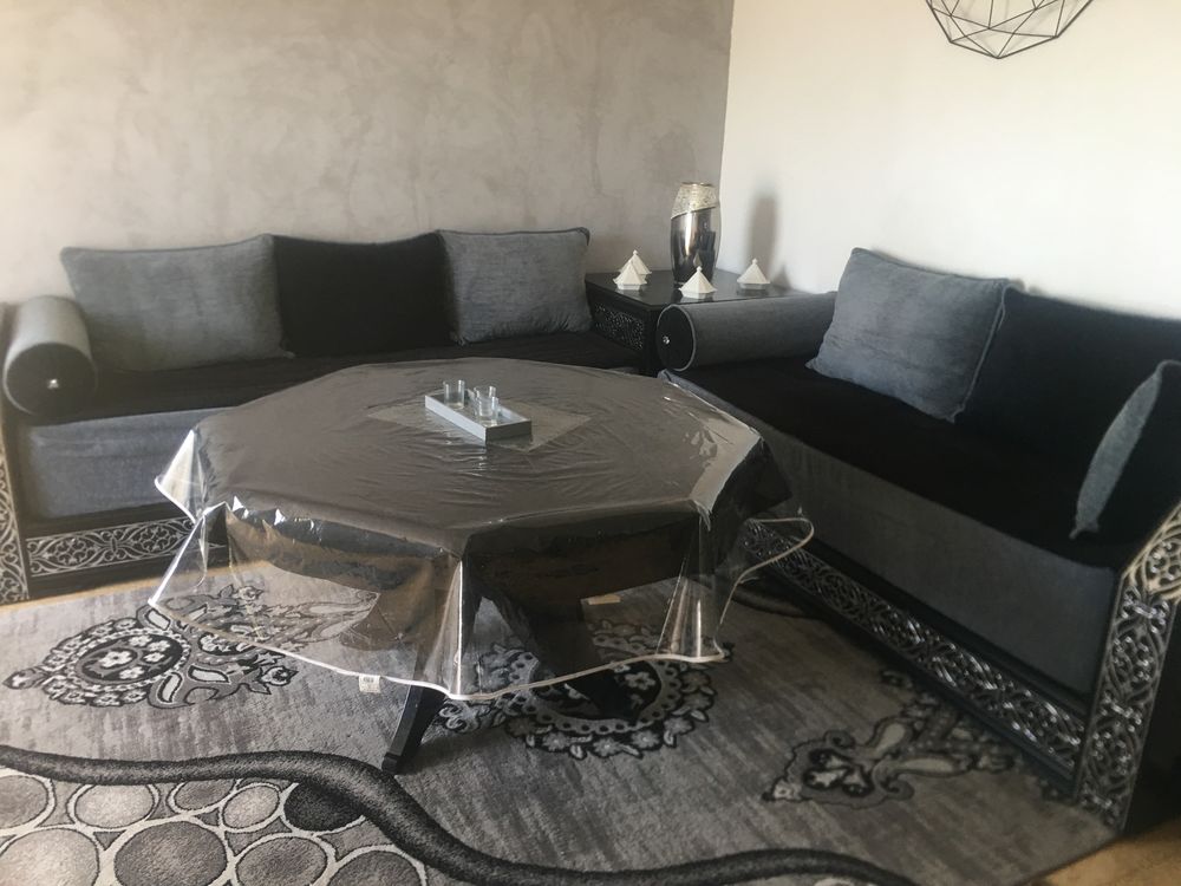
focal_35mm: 29
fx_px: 989
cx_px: 590
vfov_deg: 48.2
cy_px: 443
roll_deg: -2.5
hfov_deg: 61.7
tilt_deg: -16.9
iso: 50
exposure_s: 1/17
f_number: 2.2
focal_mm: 4.15
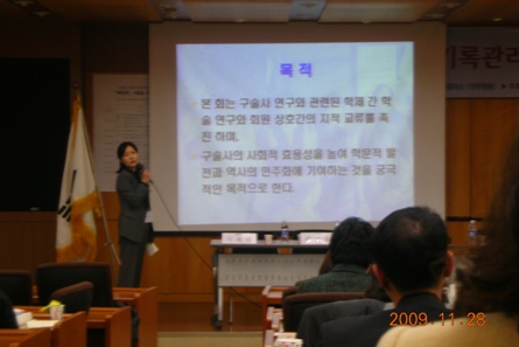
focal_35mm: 110
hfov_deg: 18.6
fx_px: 1586
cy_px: 164
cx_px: 260
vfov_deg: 12.5
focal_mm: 17.4
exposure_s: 1/5.2
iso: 50
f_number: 5.4
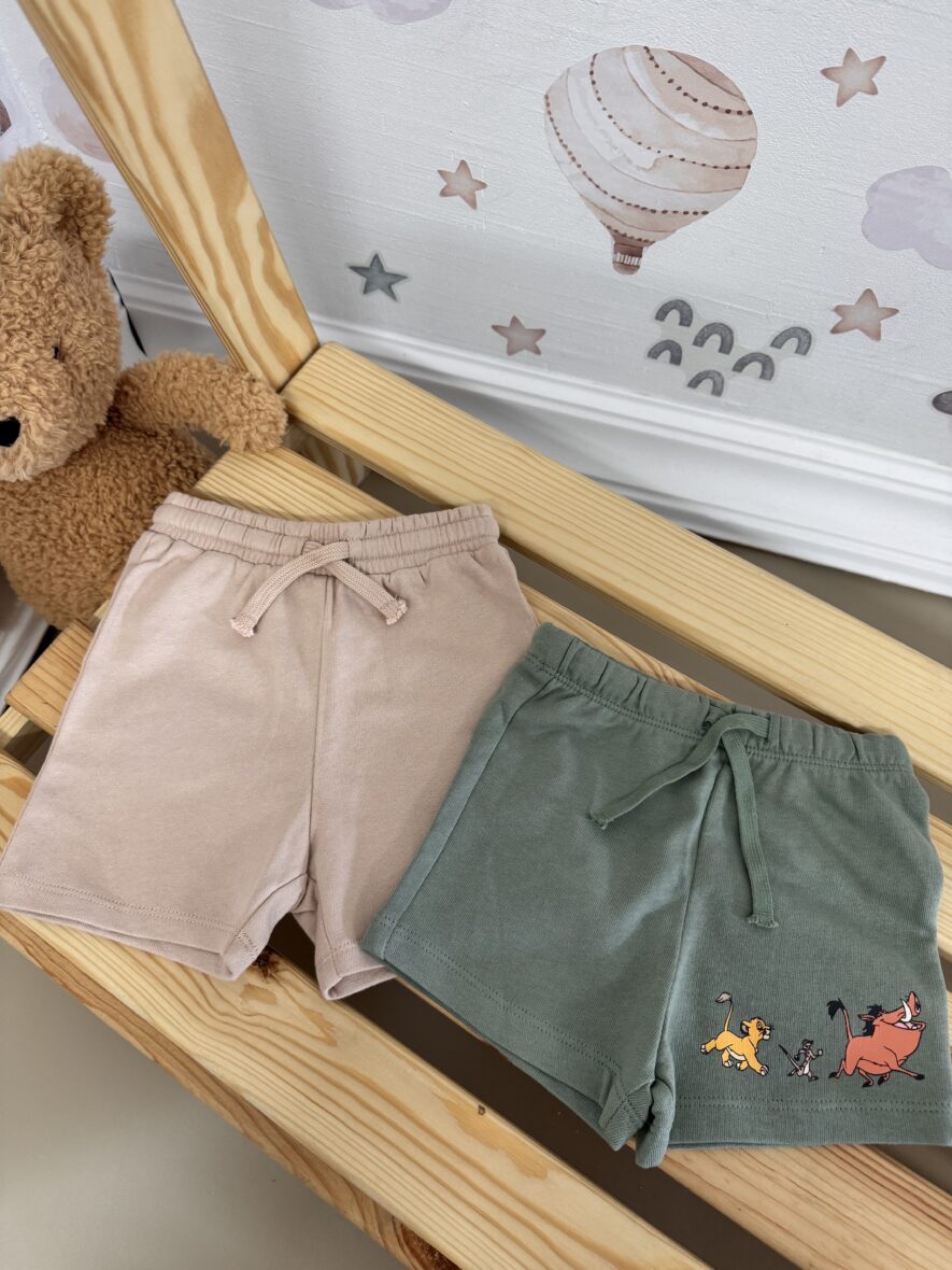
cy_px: 635
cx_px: 476
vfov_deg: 71.6
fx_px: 880
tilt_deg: -65.7
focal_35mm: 24
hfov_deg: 56.8
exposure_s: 1/100
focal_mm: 6.76
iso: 200
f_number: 1.78
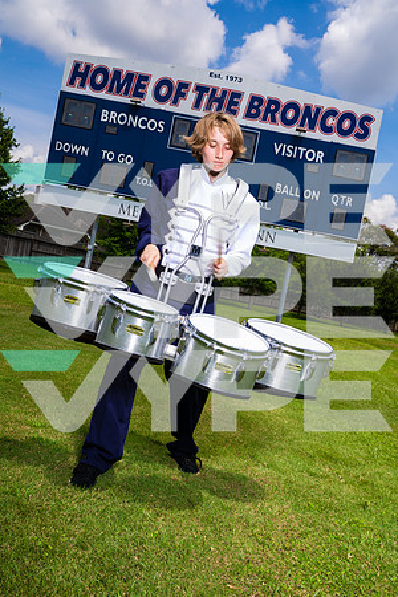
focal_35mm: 35
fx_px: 580
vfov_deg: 54.4
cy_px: 298
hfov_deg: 37.9
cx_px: 199
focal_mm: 35
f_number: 11
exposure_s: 1/250
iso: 200
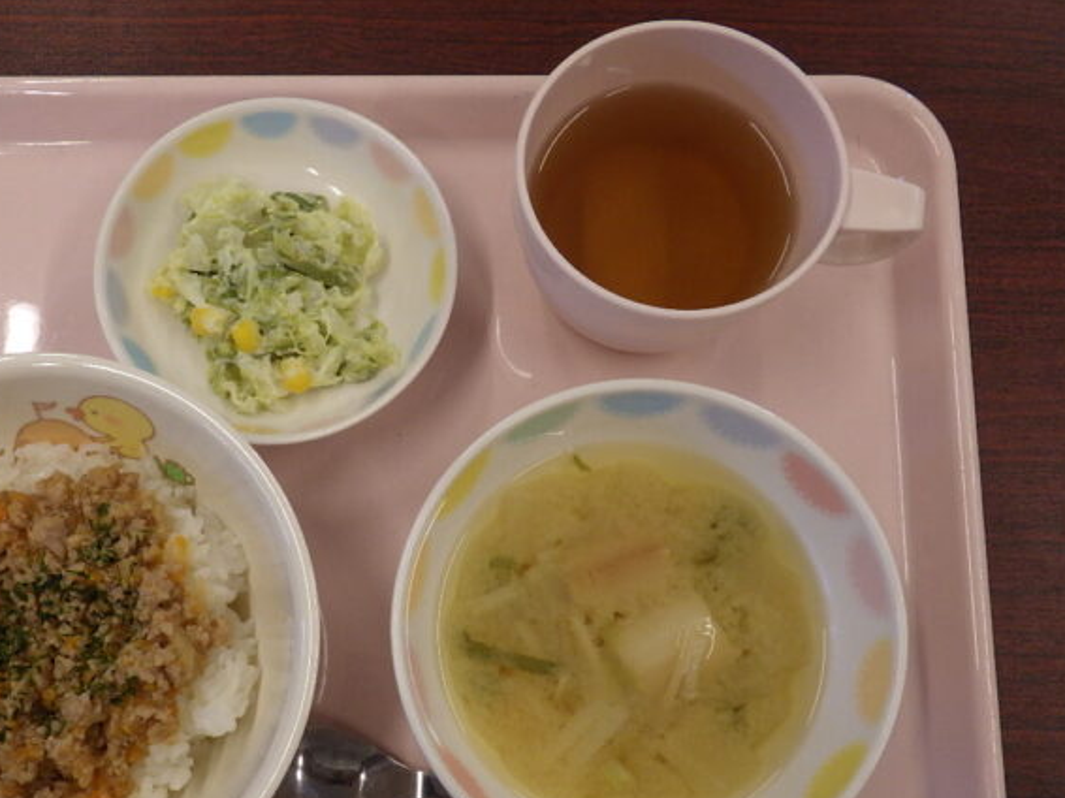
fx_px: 1169
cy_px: 504
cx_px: 363
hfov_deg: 48.3
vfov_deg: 37.4
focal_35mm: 38
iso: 200
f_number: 3.5
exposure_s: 1/60
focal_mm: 5
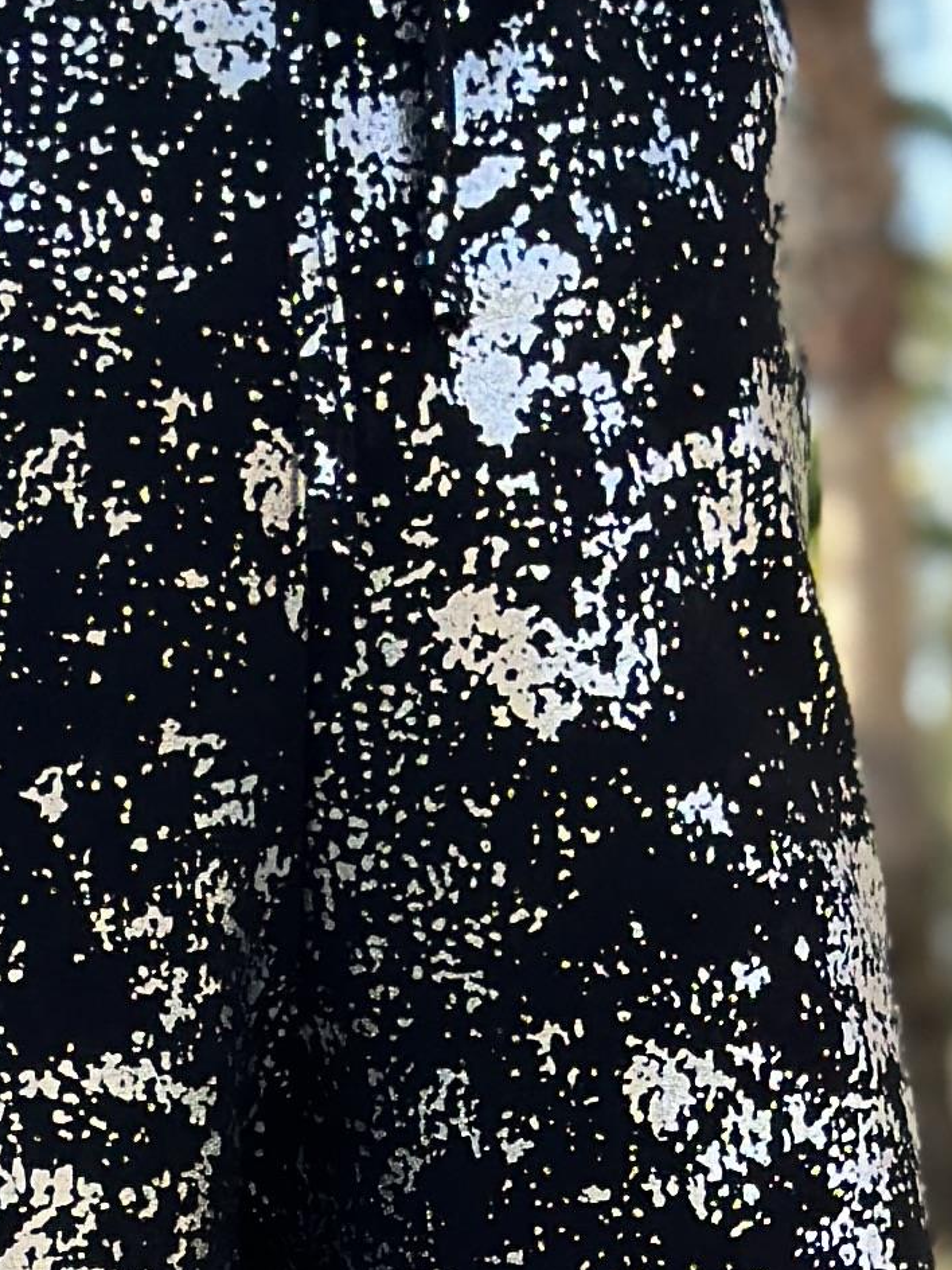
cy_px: 2138
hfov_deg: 7.2
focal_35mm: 205
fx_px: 7517
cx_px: 394
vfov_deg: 9.3
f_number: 1.78
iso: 80
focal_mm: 6.86
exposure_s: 1/590
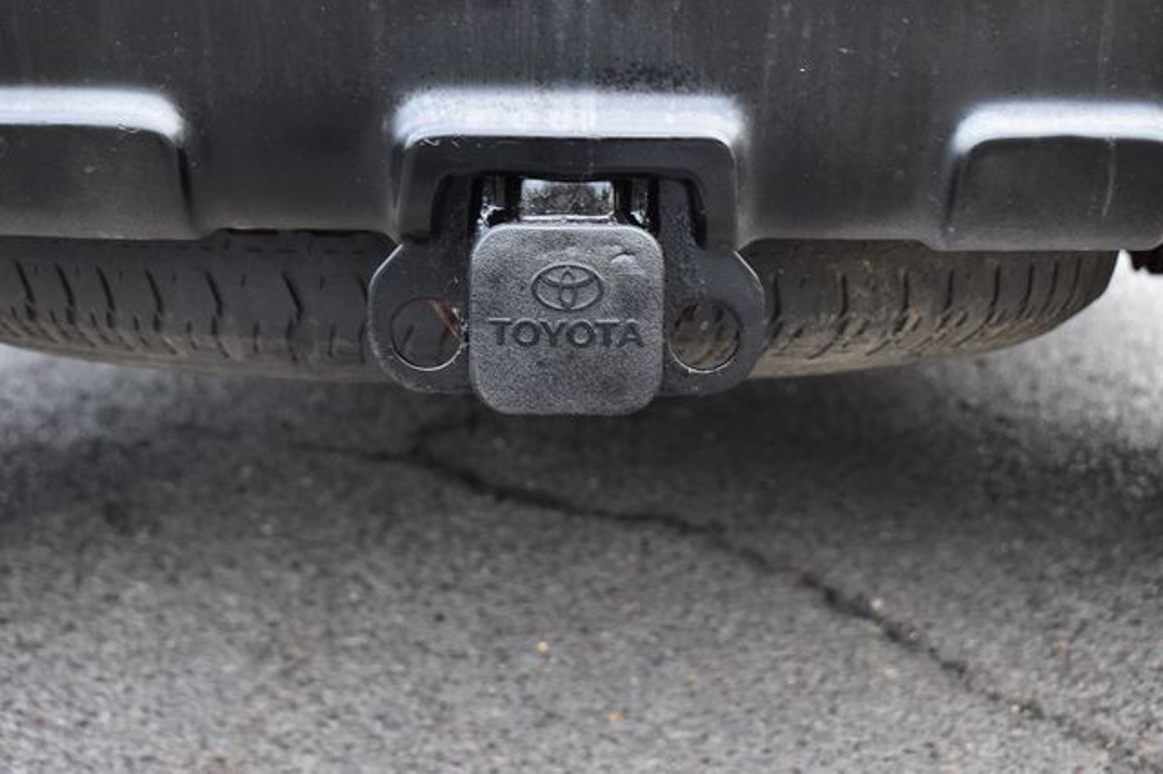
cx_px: 582
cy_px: 387
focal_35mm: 60
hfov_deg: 33.4
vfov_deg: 22.6
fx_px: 1937
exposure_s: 1/15
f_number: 6.3
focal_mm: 40
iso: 500
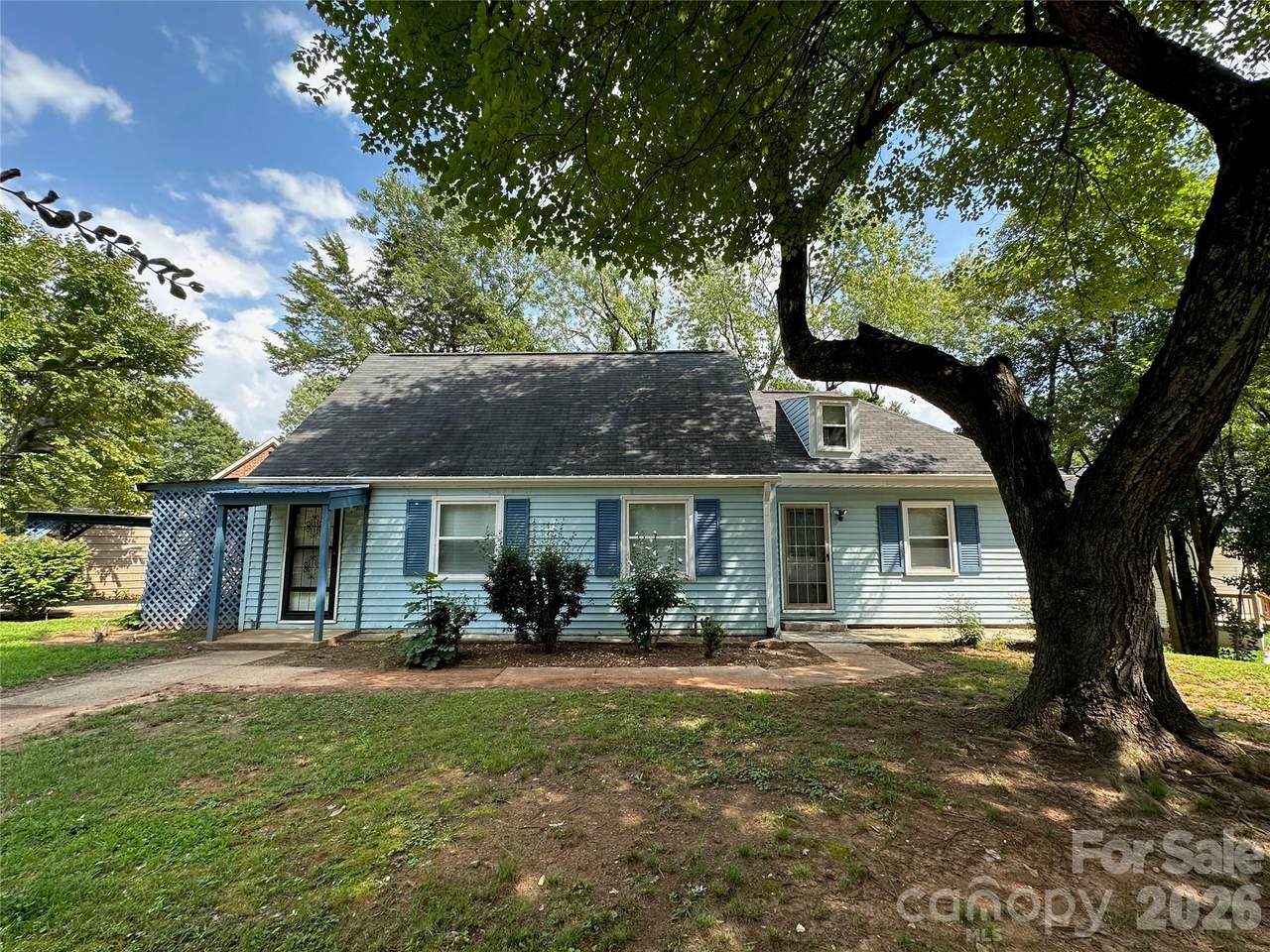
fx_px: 514
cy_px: 476
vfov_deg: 85.7
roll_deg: +1.1
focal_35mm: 14
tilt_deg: +7.6
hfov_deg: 102.1
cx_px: 635
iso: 40
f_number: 2.2
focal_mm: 2.22
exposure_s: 1/430
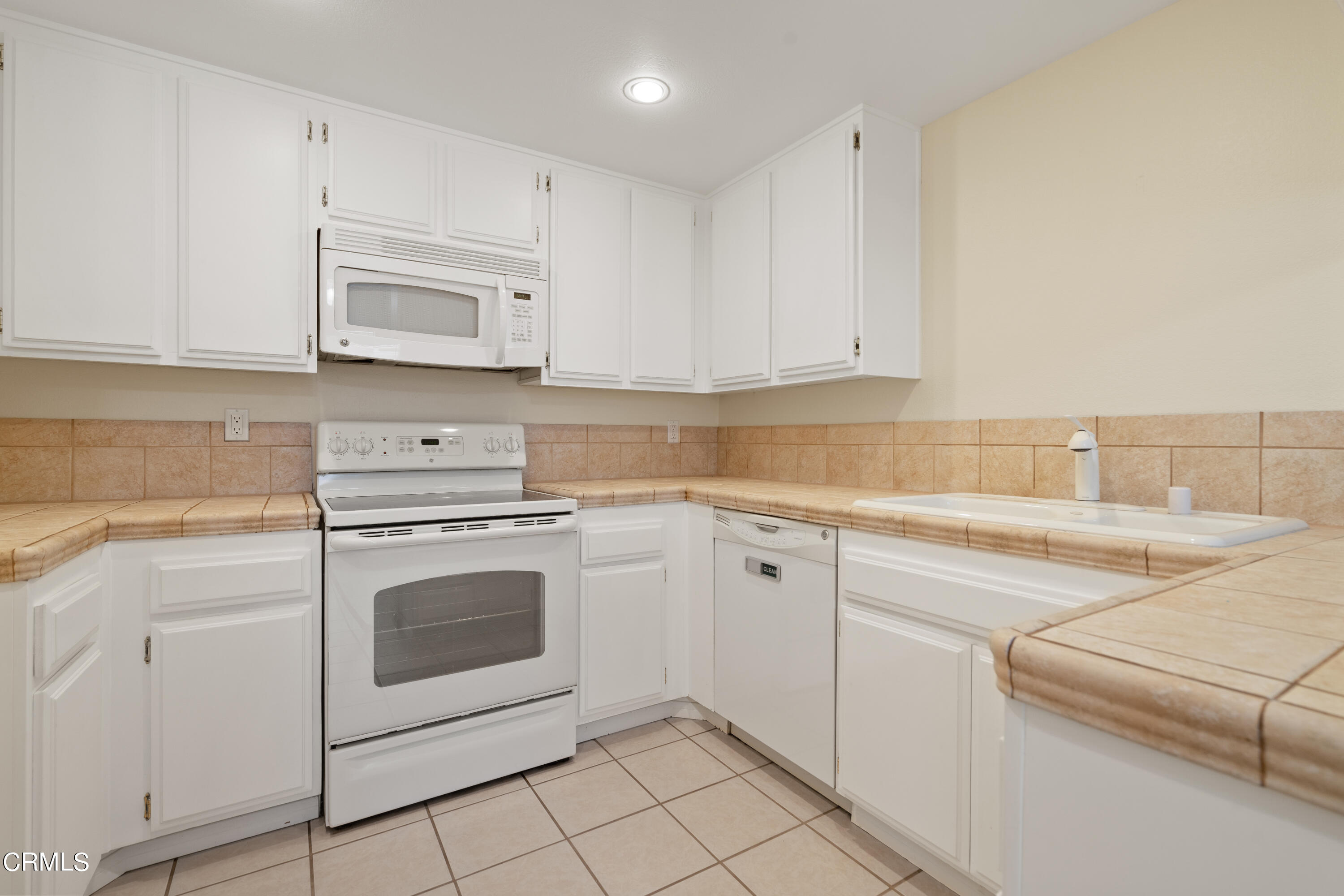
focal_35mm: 16
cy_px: 448
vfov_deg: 73.7
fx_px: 597
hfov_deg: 96.7
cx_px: 672
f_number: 8
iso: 250
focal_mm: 16
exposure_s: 1/5
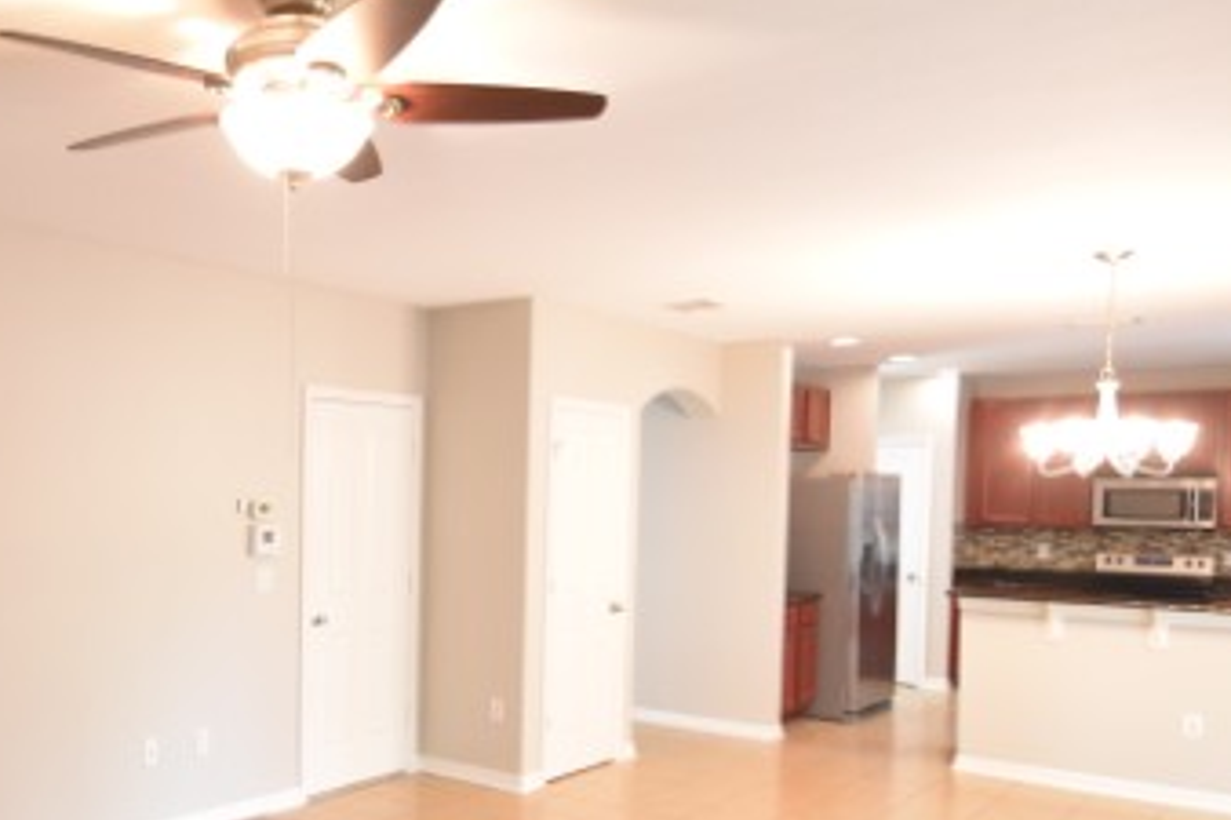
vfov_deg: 40.6
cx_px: 324
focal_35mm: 32
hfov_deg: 56.2
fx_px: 1094
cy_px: 536
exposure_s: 1/60
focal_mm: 10
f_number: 3.5
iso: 2000
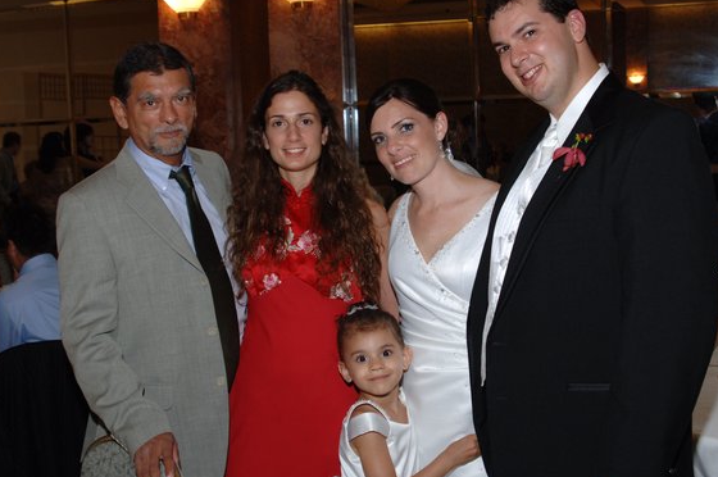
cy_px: 235
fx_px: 956
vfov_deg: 28.0
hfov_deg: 41.1
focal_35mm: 48
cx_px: 404
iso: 400
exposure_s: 1/50
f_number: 5
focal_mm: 28
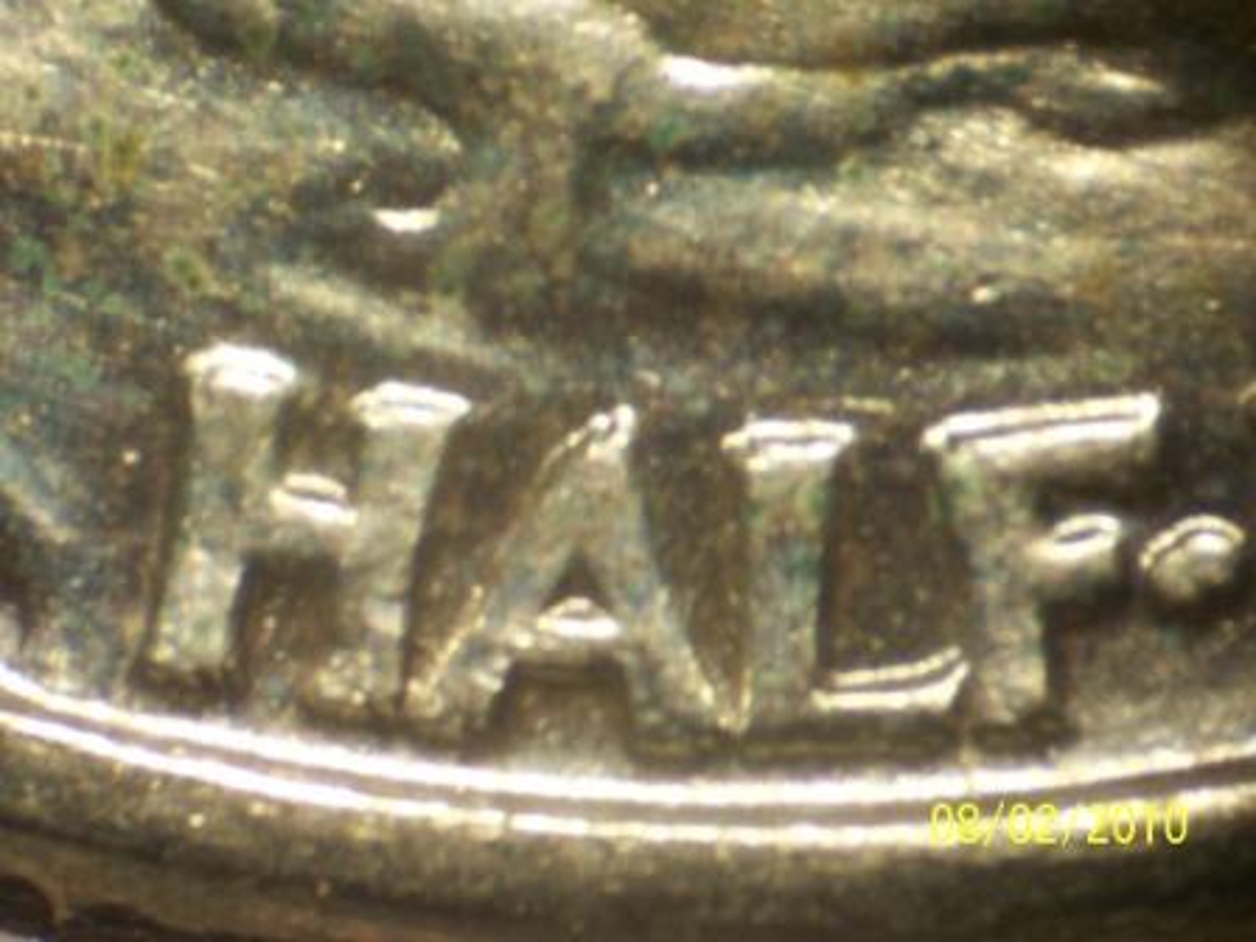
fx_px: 5225
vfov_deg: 10.3
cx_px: 628
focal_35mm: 144
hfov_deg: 13.7
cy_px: 471
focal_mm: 22.4
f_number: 4.9
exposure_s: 1/125
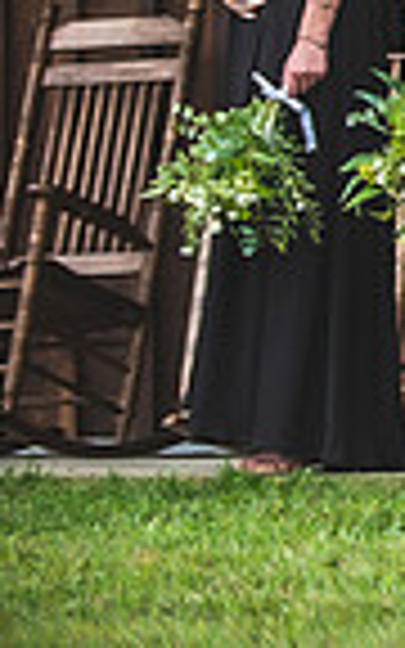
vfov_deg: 4.4
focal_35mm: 481
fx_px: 8495
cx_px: 1254
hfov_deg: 2.7
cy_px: -218
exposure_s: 1/500
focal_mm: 116
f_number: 2.8
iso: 200
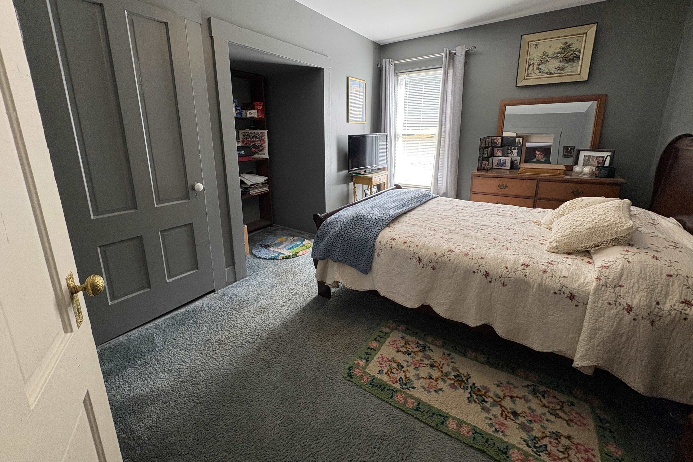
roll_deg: +0.2
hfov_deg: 100.4
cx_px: 340
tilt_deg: -12.6
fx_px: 289
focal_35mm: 15
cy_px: 199
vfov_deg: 76.9
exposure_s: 1/120
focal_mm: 2.22
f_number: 2.2
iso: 125
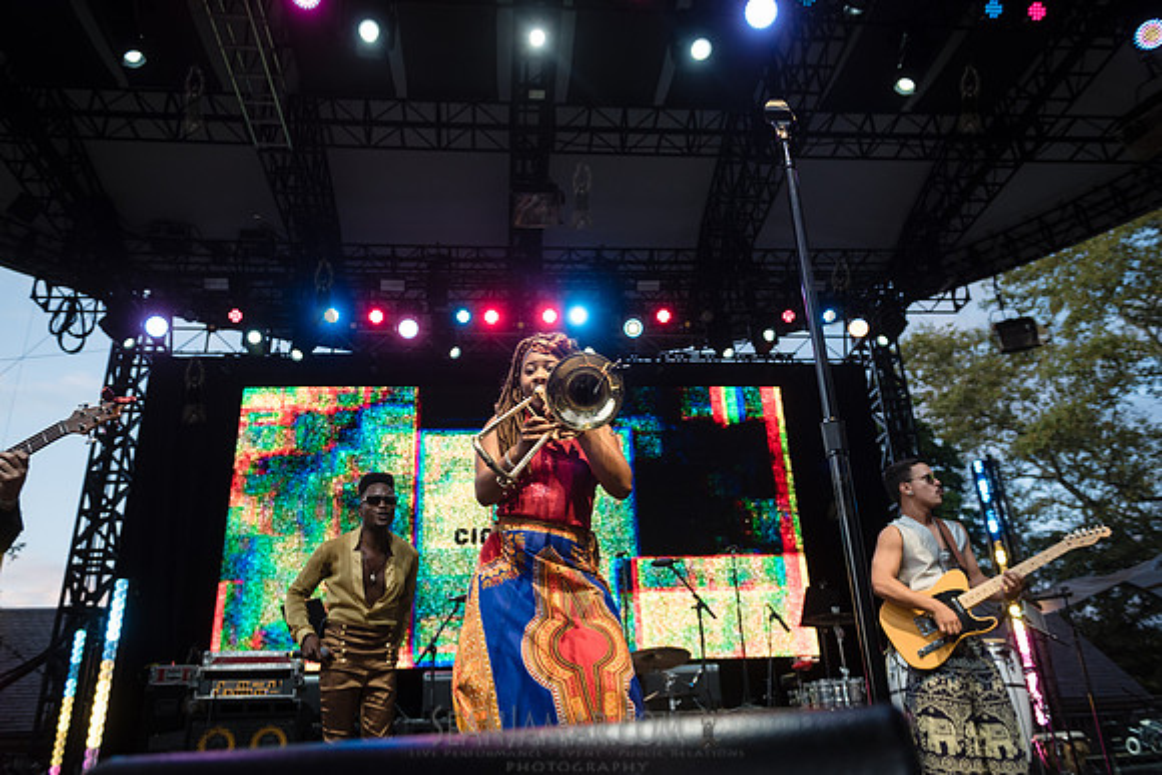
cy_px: 388
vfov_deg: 45.9
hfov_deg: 64.9
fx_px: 914
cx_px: 581
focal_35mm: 28
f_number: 4
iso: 640
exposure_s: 1/400
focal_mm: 27
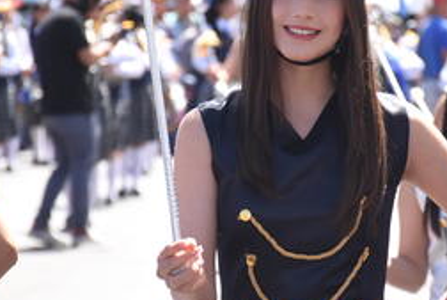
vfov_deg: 4.1
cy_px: 112
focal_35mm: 333
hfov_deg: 6.2
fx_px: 4142
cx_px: 282
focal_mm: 112
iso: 800
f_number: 5.6
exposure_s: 1/1000
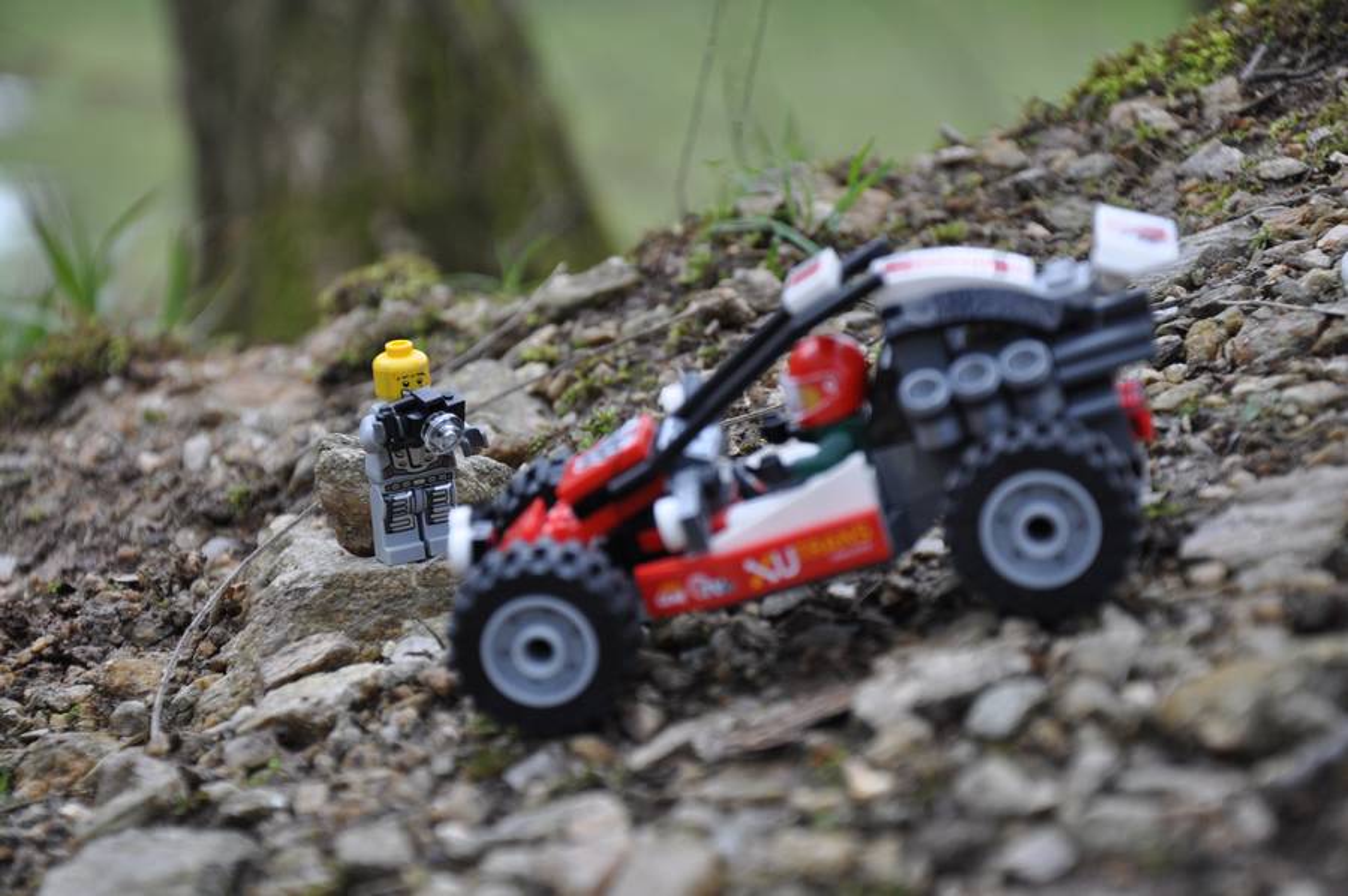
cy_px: 448
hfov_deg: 17.1
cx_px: 674
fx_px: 4488
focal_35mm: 120
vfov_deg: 11.4
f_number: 5.3
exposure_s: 1/350
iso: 500
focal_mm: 80
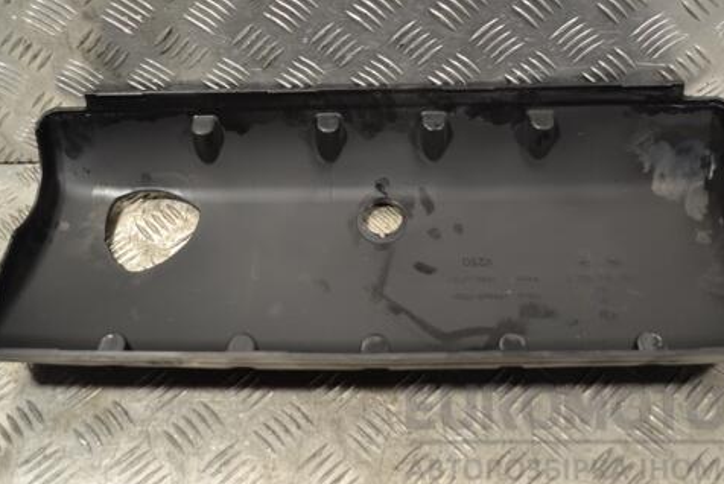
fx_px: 684
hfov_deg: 55.7
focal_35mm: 34
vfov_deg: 38.8
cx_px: 377
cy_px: 204
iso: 160
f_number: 3.5
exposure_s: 1/30
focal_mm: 18
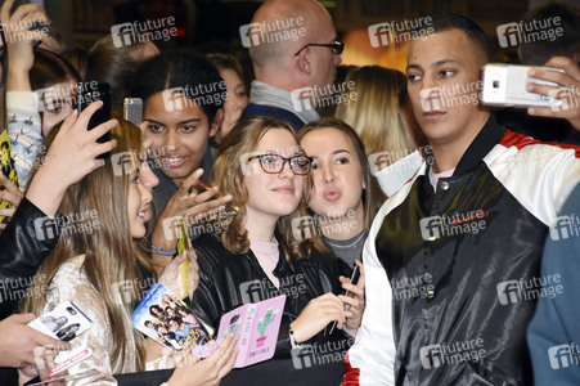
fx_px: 2705
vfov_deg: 8.2
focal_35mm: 168
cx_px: 290
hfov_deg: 12.2
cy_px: 193
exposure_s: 1/125
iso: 1600
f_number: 5.6
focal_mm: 112
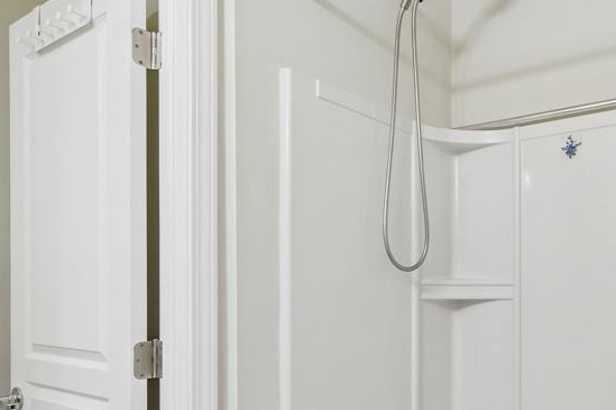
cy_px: 294
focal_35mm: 28
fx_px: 479
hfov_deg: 59.3
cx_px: 509
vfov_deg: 45.1
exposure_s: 1/10
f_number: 8
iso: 400
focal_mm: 10
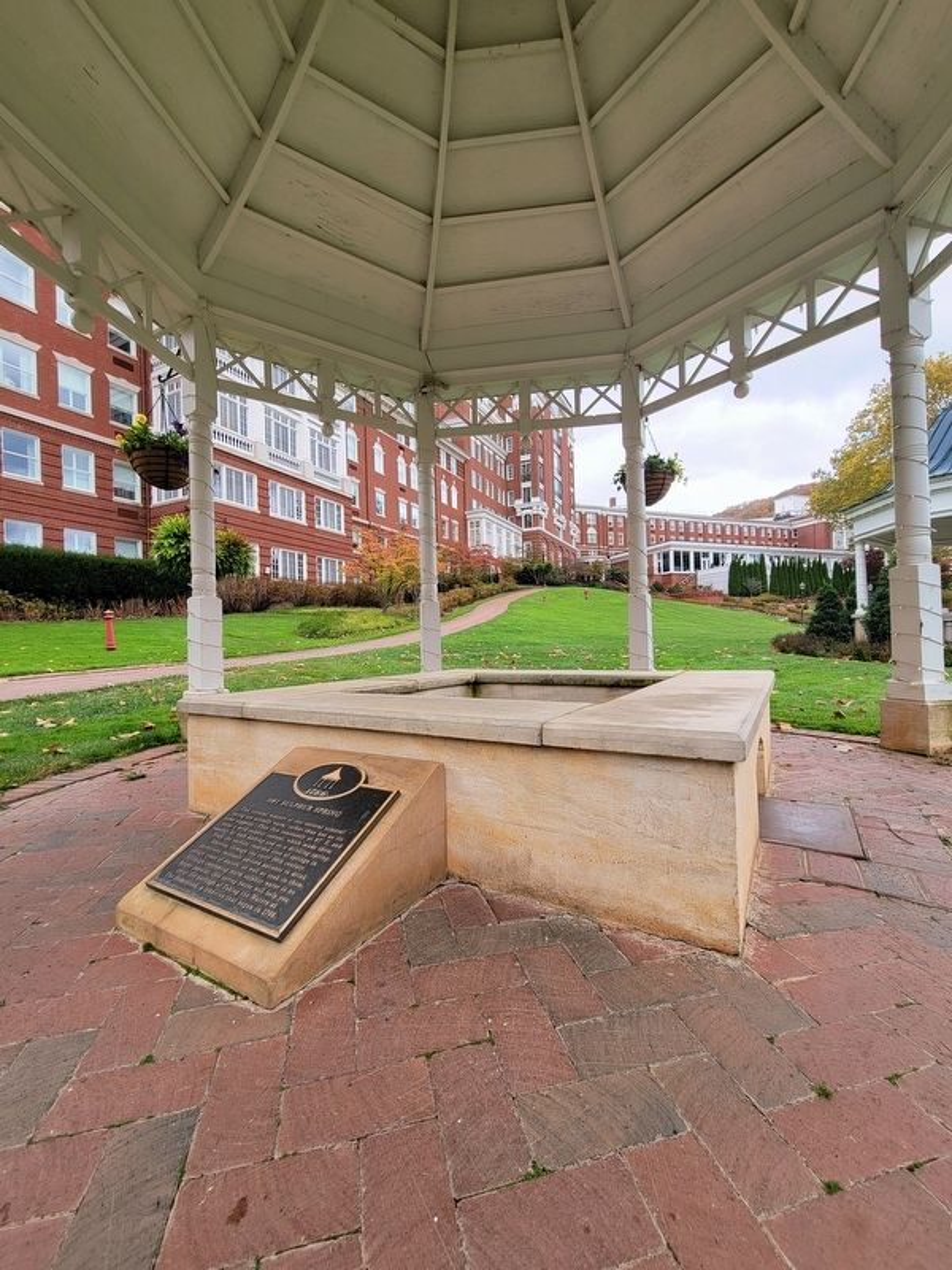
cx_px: 476
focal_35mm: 13
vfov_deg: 106.2
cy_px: 635
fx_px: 477
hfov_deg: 89.9
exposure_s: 1/172
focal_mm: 2.2
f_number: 2.2
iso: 50
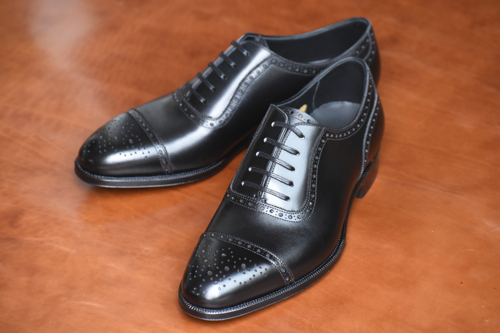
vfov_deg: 8.2
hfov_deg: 12.2
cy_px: 166
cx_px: 250
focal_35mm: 168
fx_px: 2333
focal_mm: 112
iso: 1250
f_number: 4.8
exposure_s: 1/30
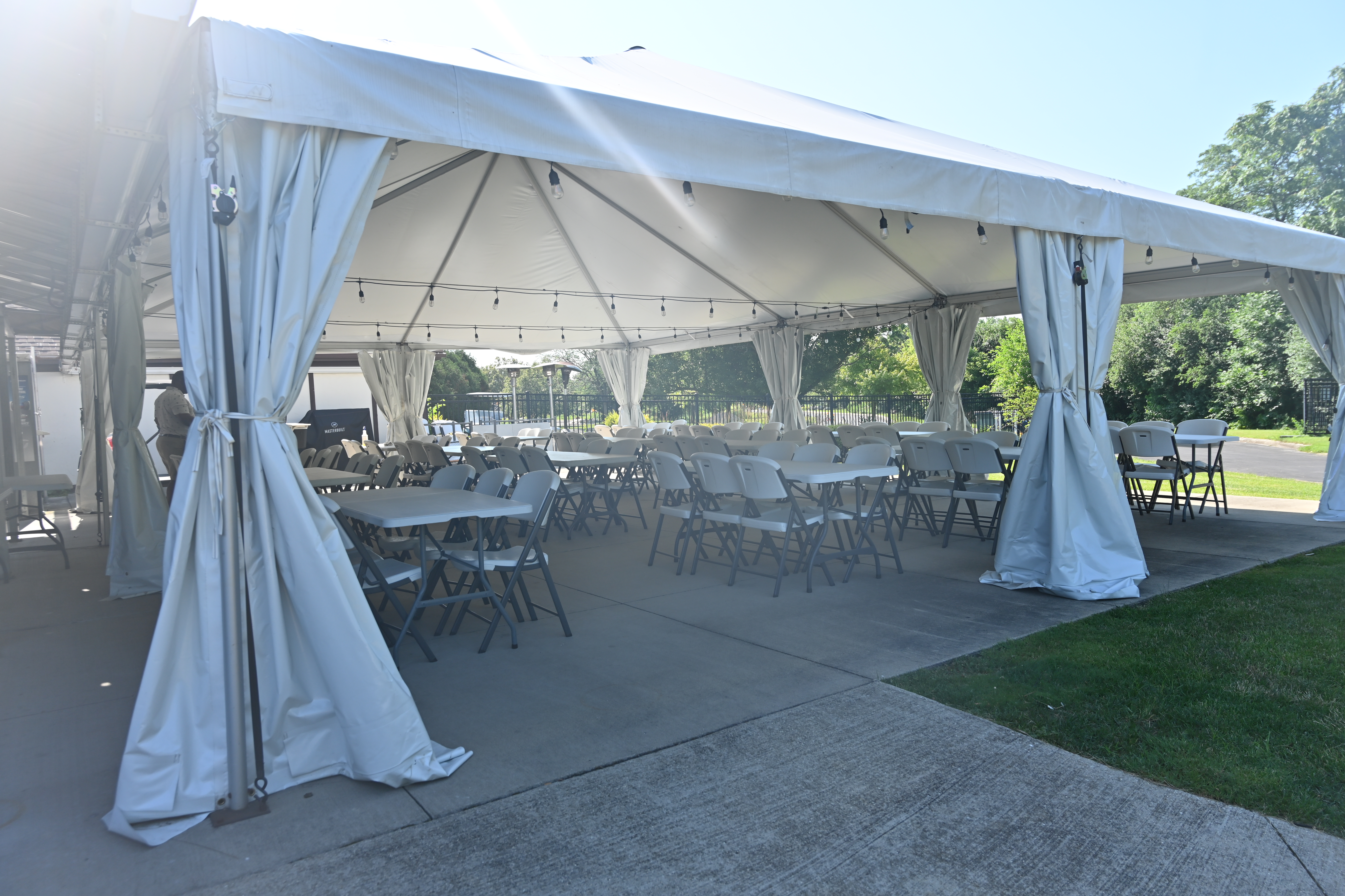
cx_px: 672
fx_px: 897
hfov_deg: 73.7
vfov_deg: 53.1
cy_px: 448
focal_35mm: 24
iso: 100
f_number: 5.6
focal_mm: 24
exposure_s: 1/250
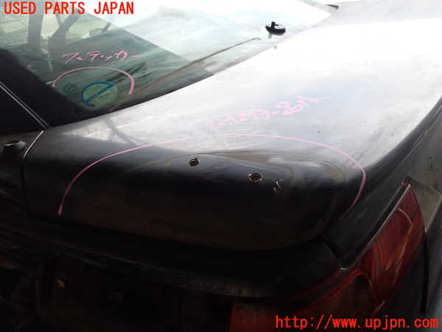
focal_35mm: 30
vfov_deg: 46.8
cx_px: 221
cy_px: 166
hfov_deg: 60.0
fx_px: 383
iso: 500
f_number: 3.2
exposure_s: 1/640
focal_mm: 5.4
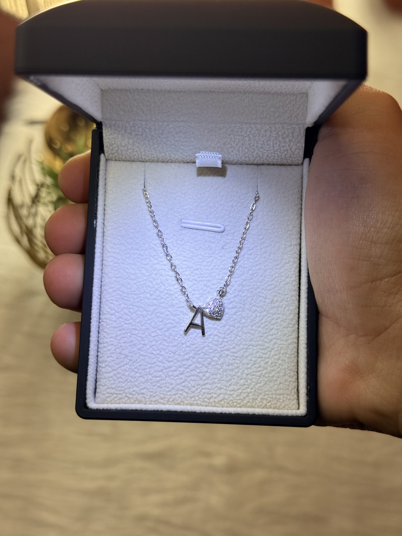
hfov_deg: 30.3
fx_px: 743
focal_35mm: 48
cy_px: 268
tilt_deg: -47.9
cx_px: 201
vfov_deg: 39.7
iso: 64
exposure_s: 1/100
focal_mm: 6.76
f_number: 1.78
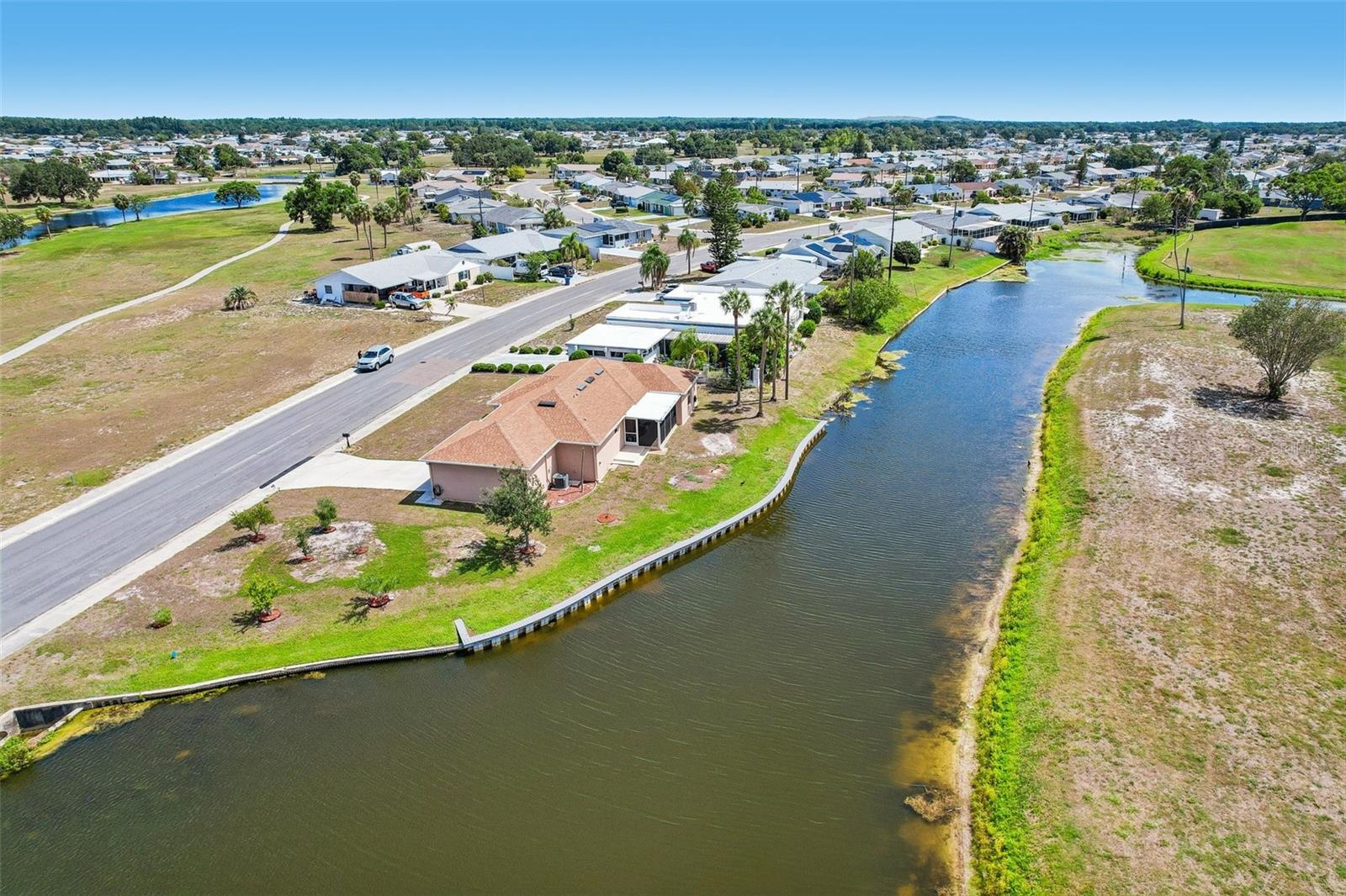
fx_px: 822
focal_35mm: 22
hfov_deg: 78.6
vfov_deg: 57.2
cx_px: 673
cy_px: 448
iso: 140
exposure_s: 1/2500
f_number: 2.8
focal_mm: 8.4
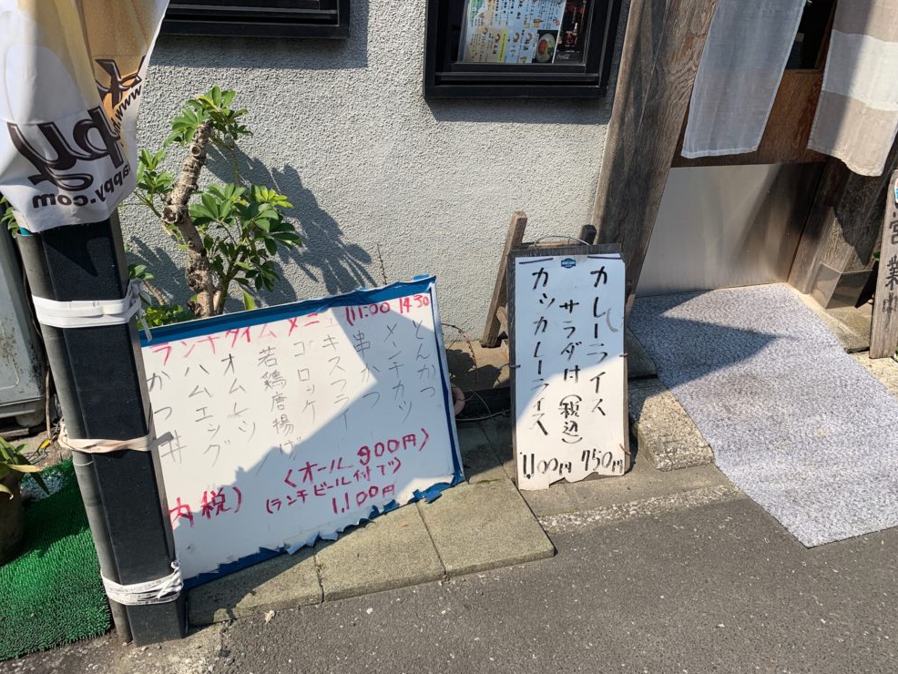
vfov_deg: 51.4
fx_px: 701
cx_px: 434
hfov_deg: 65.3
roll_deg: -3.5
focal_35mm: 27
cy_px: 342
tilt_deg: -28.8
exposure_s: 1/1689
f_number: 1.8
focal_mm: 4.25
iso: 25
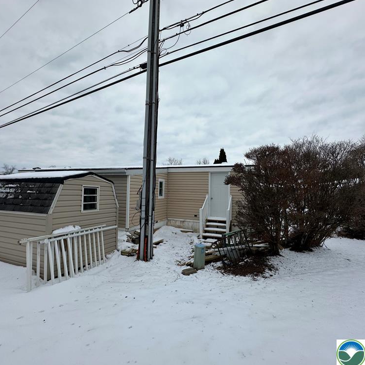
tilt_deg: +2.7
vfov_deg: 84.0
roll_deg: -1.2
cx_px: 186
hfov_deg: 84.0
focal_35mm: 17
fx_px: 203
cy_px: 184
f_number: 2.2
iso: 40
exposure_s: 1/1276
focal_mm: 2.22
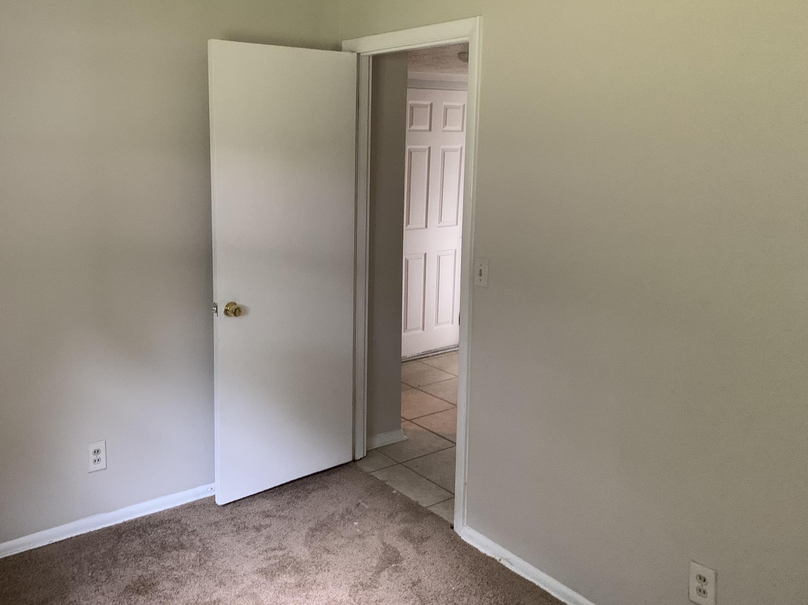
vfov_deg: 45.2
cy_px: 248
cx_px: 329
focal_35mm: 31
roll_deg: -1.0
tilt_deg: -10.4
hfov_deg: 58.0
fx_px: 723
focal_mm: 4.25
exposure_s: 1/31
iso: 400
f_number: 1.8
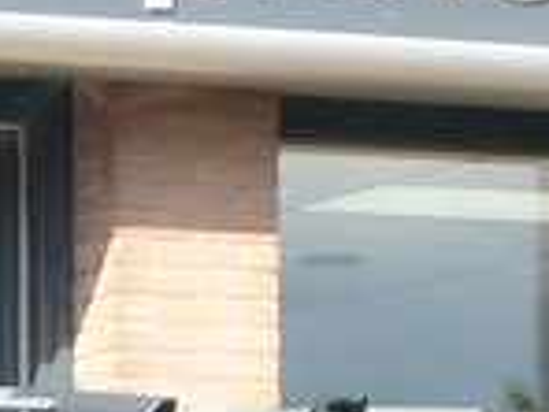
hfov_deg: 5.1
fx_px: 6106
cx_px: -70
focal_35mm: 385
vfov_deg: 3.8
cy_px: 661
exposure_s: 1/320
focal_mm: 9.9
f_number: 3.1
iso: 100
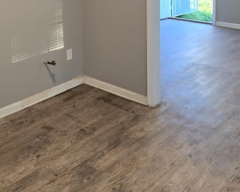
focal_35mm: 42
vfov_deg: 32.1
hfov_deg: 41.6
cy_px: -12
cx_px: 42
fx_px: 298
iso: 200
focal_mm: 2.2
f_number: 2.2
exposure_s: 1/60
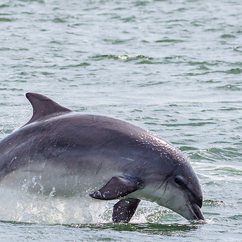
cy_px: 75
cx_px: -5
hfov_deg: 2.6
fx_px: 5268
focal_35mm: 666
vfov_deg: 2.6
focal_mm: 169
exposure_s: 1/2500
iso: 500
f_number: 6.3
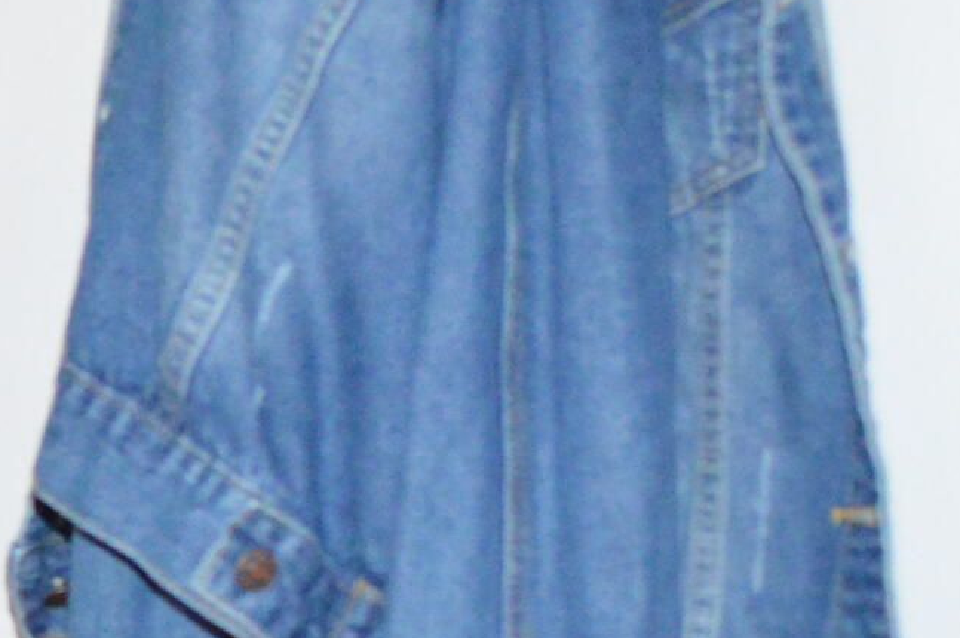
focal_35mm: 139
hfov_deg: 13.5
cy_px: 582
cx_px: -674
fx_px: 3703
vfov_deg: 9.8
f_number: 3.8
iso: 3200
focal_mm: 20
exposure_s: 1/60
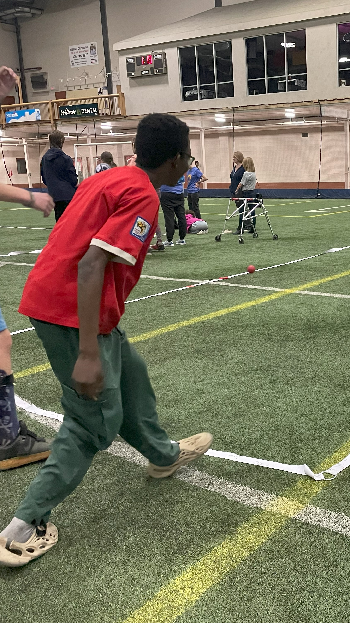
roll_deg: +1.9
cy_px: 312
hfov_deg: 29.8
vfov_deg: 52.8
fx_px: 627
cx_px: 321
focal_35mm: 38
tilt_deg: -12.9
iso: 500
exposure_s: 1/60
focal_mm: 4.2
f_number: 1.6
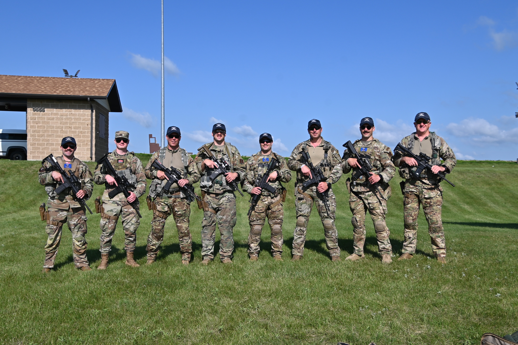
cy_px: 172
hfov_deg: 53.1
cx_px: 259
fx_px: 518
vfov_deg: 36.9
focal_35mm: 36
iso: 100
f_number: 8
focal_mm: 24
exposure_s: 1/400
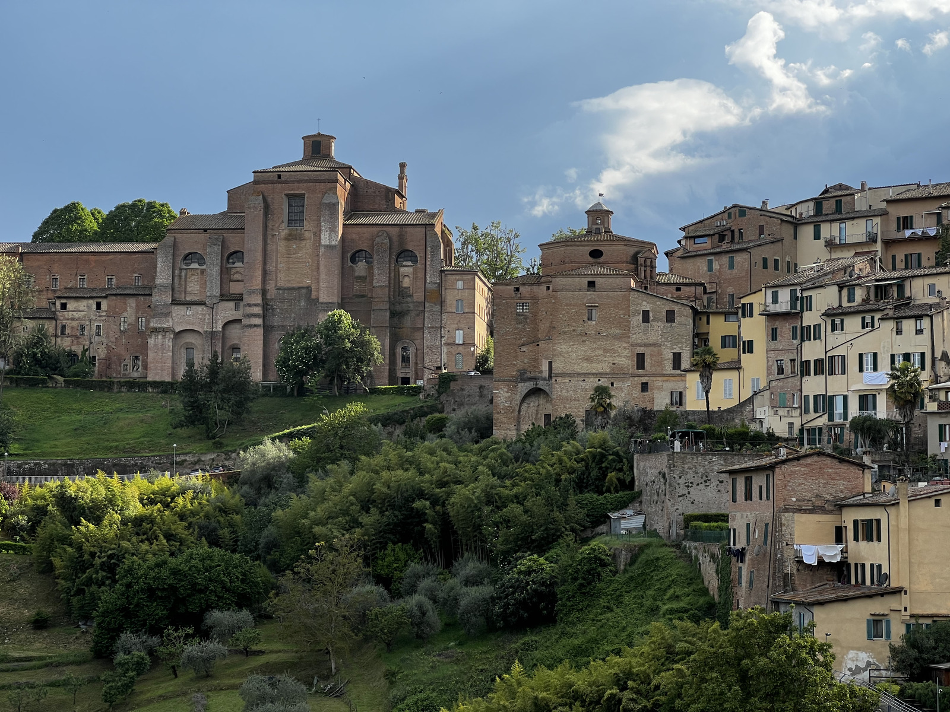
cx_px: 475
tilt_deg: +5.4
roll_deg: -0.5
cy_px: 356
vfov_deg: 19.1
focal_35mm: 77
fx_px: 2113
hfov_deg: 25.3
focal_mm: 9
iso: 32
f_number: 2.8
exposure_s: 1/539
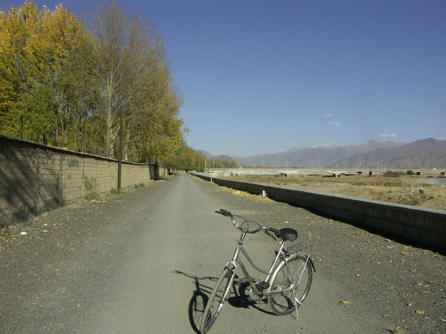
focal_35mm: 46
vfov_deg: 31.5
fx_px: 593
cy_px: 167
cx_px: 223
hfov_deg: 41.2
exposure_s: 1/400
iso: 64
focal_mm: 11.8
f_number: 8
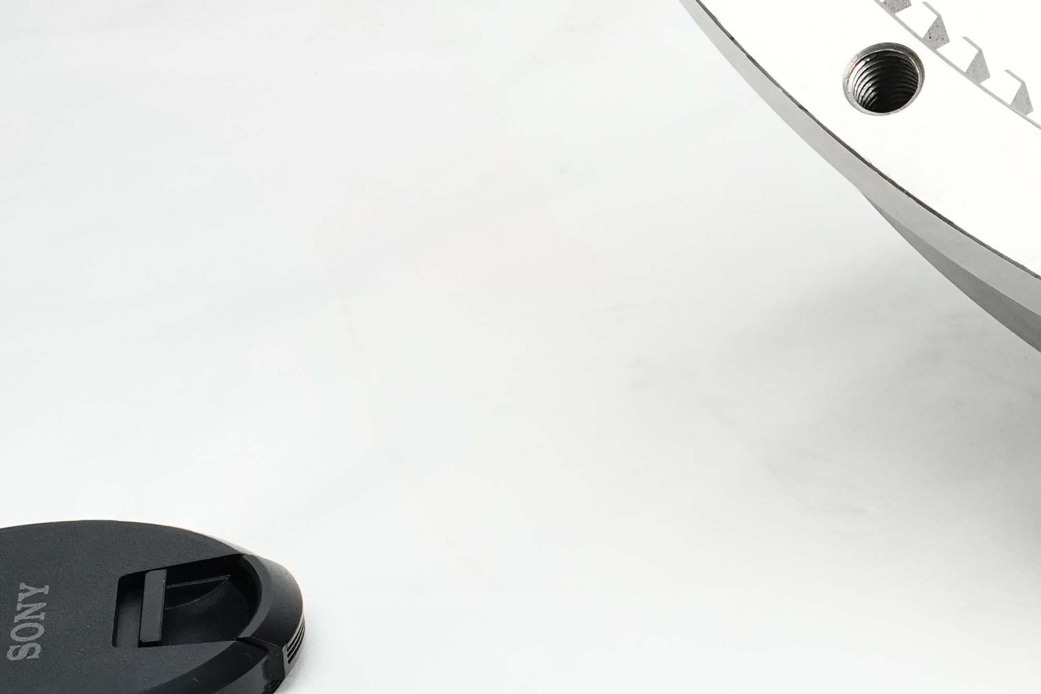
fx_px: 3990
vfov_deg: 9.5
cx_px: 1774
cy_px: -502
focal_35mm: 138
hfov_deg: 13.6
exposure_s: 1/640
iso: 2000
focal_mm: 39
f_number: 9
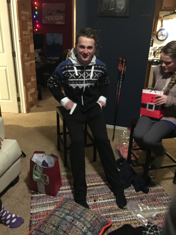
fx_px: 197
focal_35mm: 29
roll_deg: -2.9
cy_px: 118
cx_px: 88
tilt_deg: -24.3
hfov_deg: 48.2
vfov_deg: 61.7
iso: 250
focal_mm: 4.15
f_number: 2.2
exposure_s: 1/4
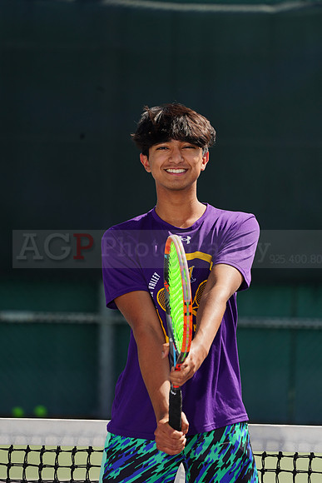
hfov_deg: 3.6
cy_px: 242
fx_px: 5081
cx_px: 161
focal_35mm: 379
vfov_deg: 5.4
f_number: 9
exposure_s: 1/250
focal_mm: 379
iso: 100
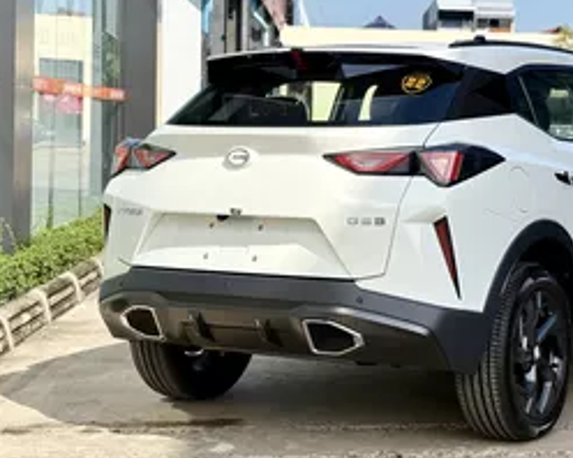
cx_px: 409
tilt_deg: -2.3
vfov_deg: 18.7
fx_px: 1390
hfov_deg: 23.1
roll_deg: -0.6
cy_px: 167
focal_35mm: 82
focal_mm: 5.96
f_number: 1.6
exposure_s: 1/2545
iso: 50
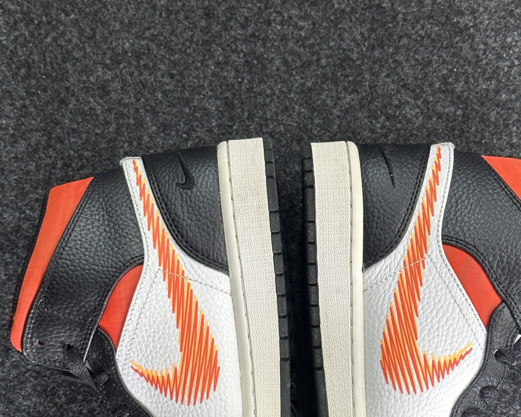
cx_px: 299
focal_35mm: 81
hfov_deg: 23.5
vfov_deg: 18.5
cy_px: 404
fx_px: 1249
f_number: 1.78
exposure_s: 1/50
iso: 100
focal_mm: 6.86
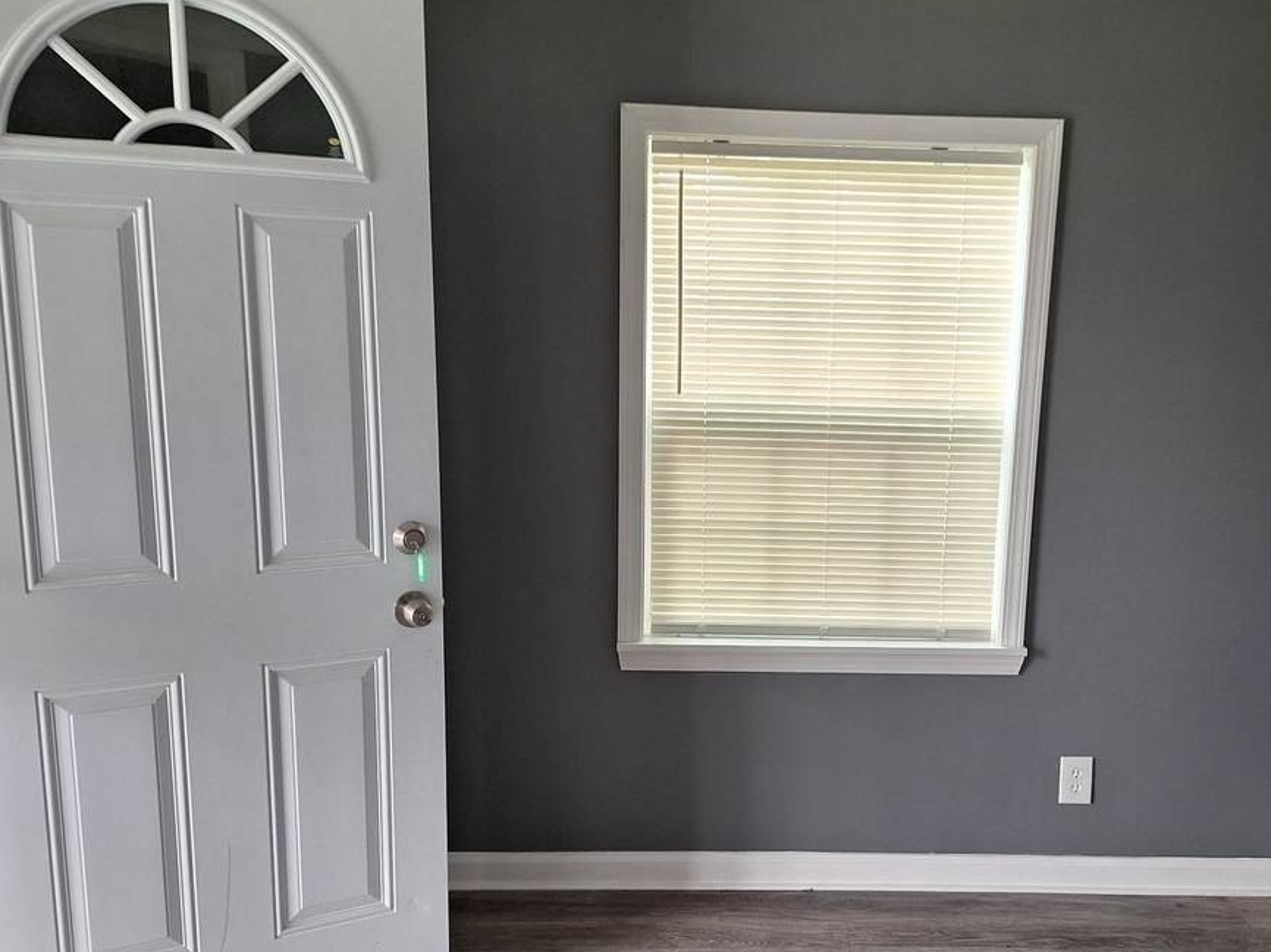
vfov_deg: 41.6
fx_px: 1248
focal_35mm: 34
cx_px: 772
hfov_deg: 53.5
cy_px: 566
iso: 64
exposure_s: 1/60
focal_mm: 5.54
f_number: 1.8
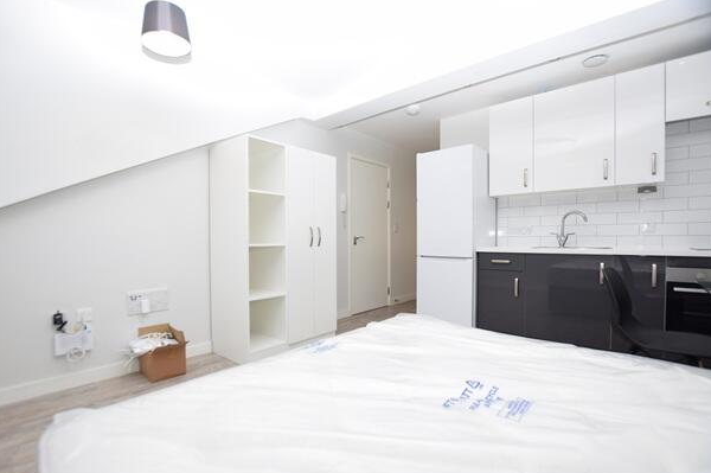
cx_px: 338
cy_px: 250
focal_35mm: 16
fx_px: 316
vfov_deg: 73.6
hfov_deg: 96.7
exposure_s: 1/60
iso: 100
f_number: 4
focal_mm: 10
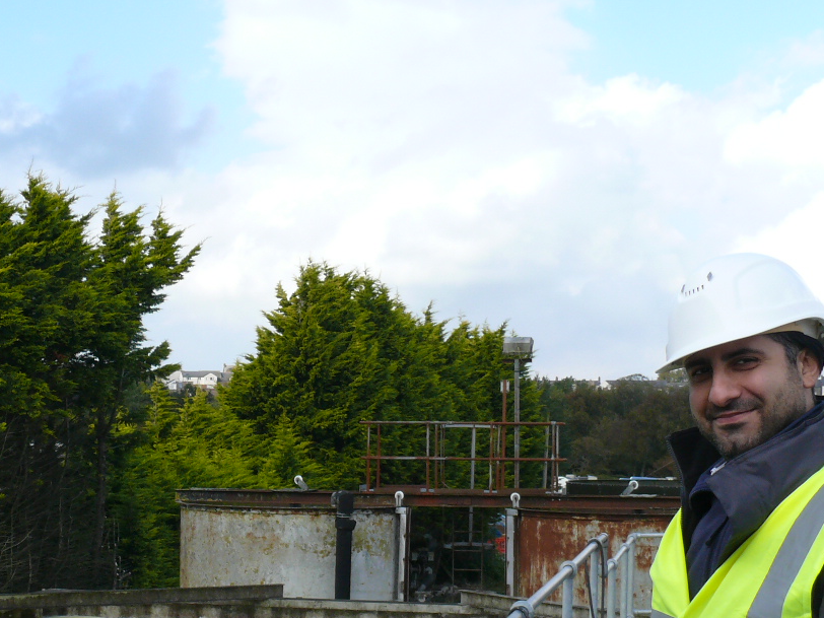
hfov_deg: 27.8
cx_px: 228
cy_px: 502
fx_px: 1642
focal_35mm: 69
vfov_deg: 21.0
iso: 100
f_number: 5.6
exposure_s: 1/250
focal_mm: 7.4
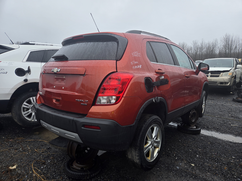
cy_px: 90
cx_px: 121
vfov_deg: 58.9
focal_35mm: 23
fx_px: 161
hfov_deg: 73.9
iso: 25
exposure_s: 1/366
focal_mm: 5.4
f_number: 1.8
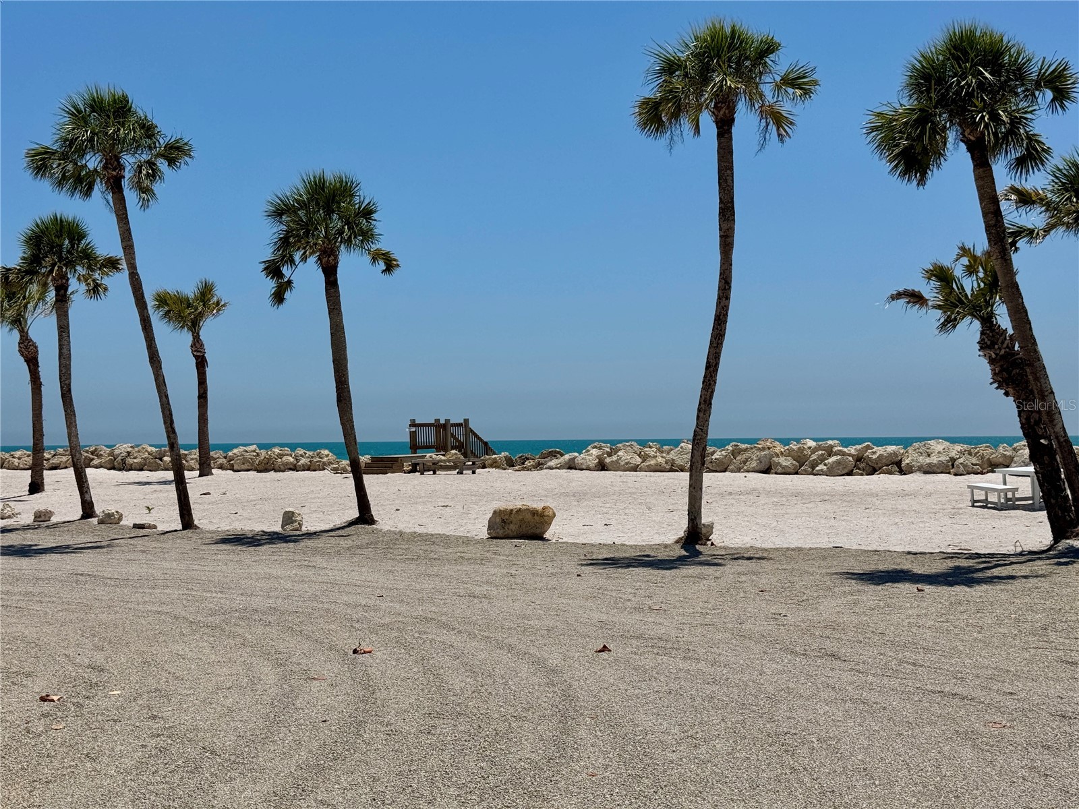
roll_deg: +0.3
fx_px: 1496
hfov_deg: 39.7
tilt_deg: +0.5
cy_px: 404
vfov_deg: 30.3
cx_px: 540
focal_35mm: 48
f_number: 1.78
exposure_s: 1/12500
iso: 64
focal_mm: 6.76
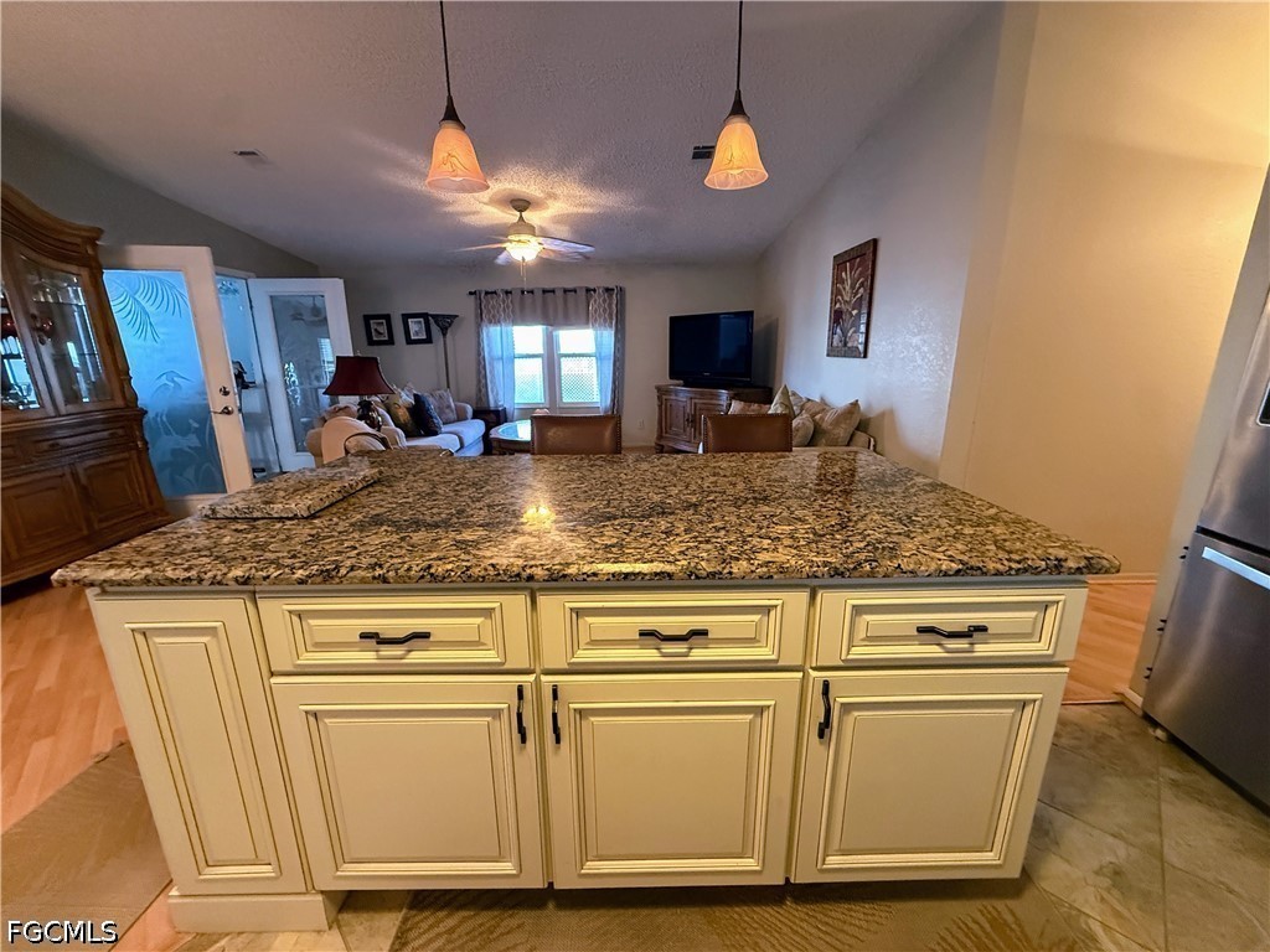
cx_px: 635
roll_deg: +0.8
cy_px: 476
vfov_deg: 85.7
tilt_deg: -13.6
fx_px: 514
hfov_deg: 102.1
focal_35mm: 14
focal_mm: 2.22
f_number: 2.2
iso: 640
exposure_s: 1/60
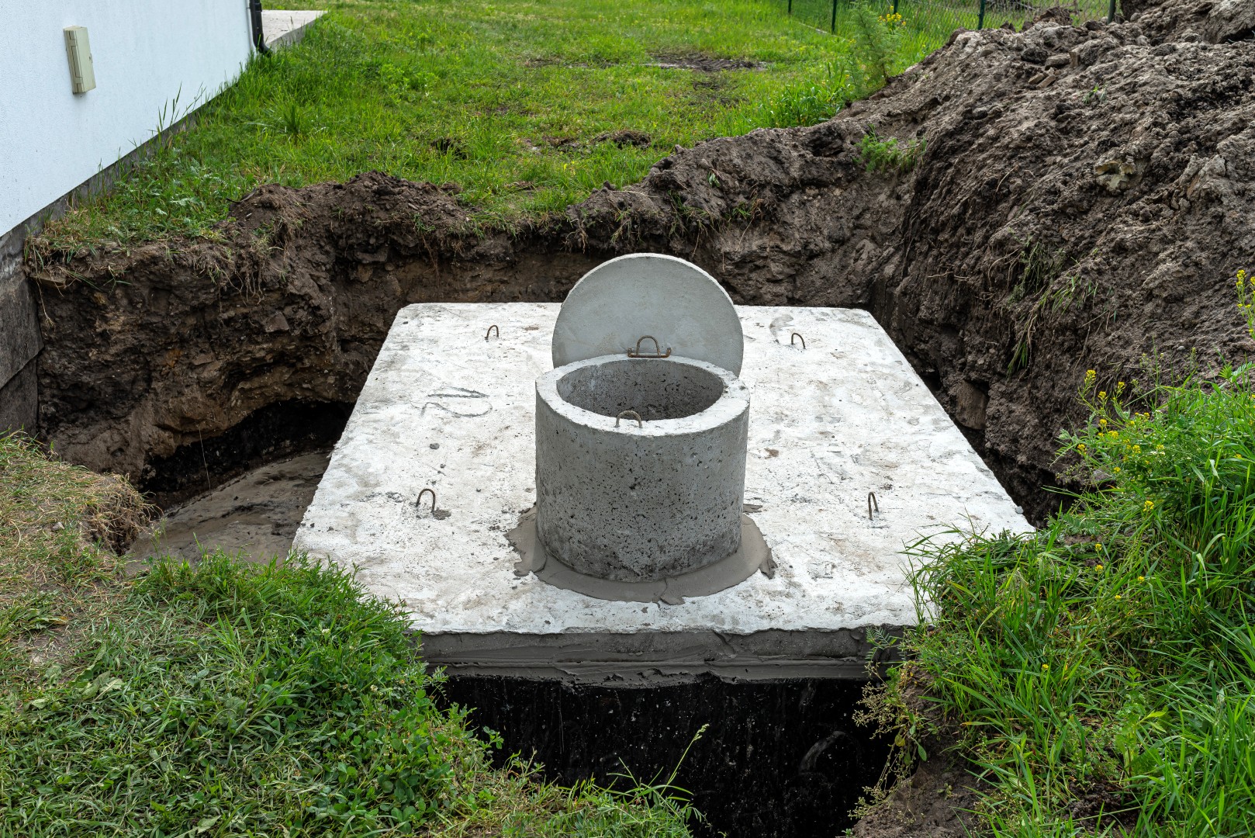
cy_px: 419
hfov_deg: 54.4
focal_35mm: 35
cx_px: 628
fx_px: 1221
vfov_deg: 37.9
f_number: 8
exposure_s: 1/200
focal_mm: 35
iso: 100
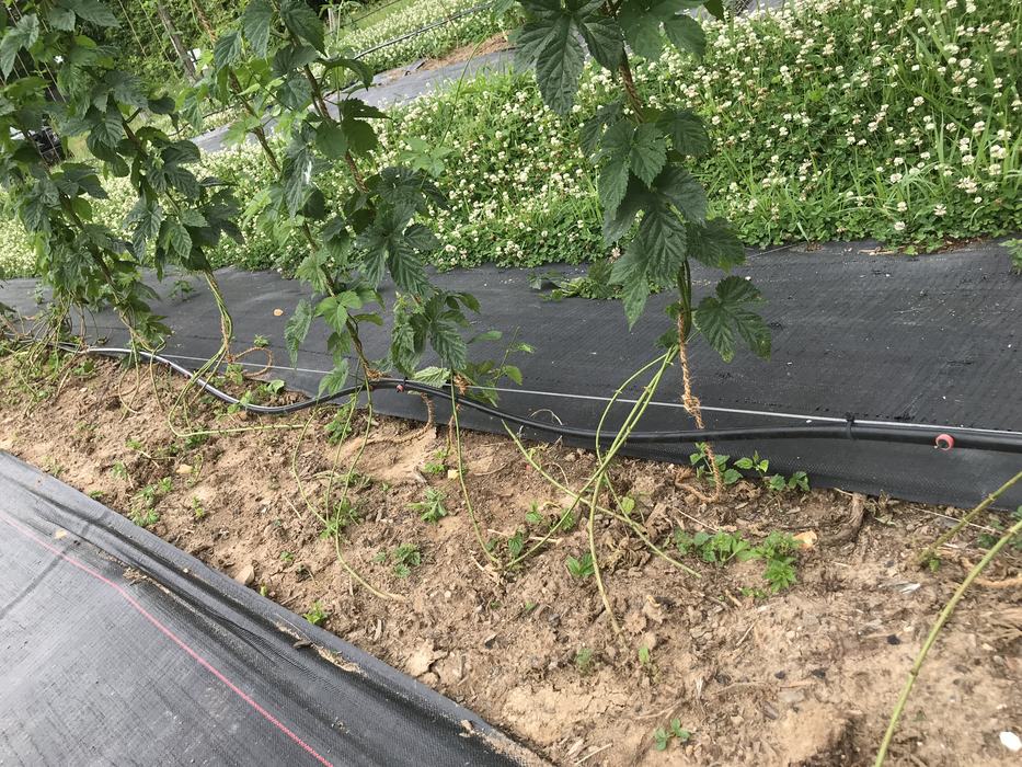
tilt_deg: -22.6
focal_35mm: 28
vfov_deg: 49.8
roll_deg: +17.0
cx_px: 511
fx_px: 827
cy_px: 384
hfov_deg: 63.4
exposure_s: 1/567
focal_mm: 3.99
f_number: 1.8
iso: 20
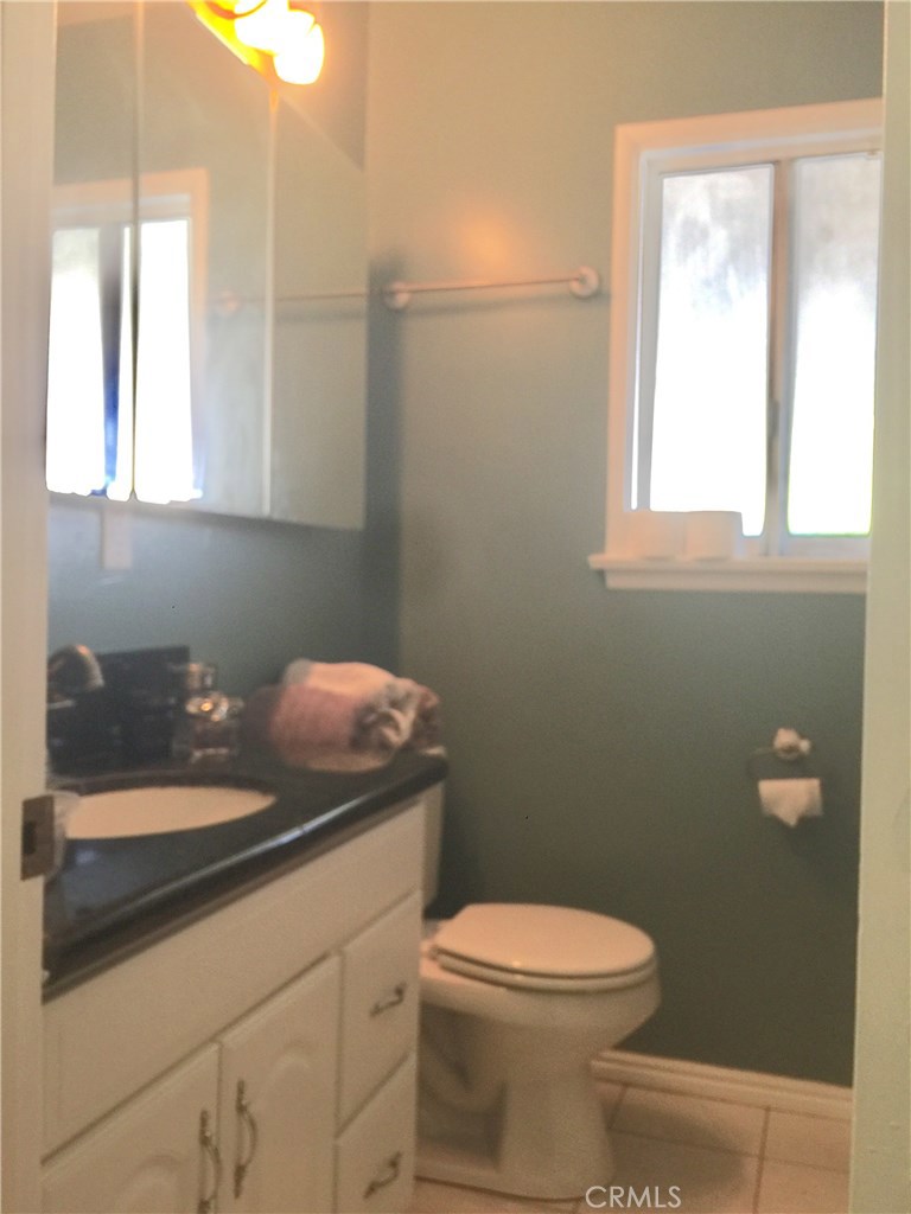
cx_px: 456
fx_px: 1018
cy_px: 607
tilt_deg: +0.0
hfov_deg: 48.2
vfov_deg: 61.7
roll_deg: -1.5
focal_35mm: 29
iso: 50
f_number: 2.2
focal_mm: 4.15
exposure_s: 1/30
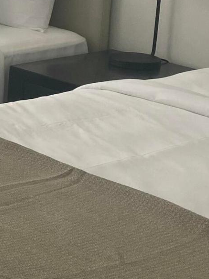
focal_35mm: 120
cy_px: 62
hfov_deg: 10.7
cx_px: -281
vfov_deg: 16.3
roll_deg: +0.1
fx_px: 966
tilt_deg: -13.2
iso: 32
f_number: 1.8
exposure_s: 1/124
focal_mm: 4.25
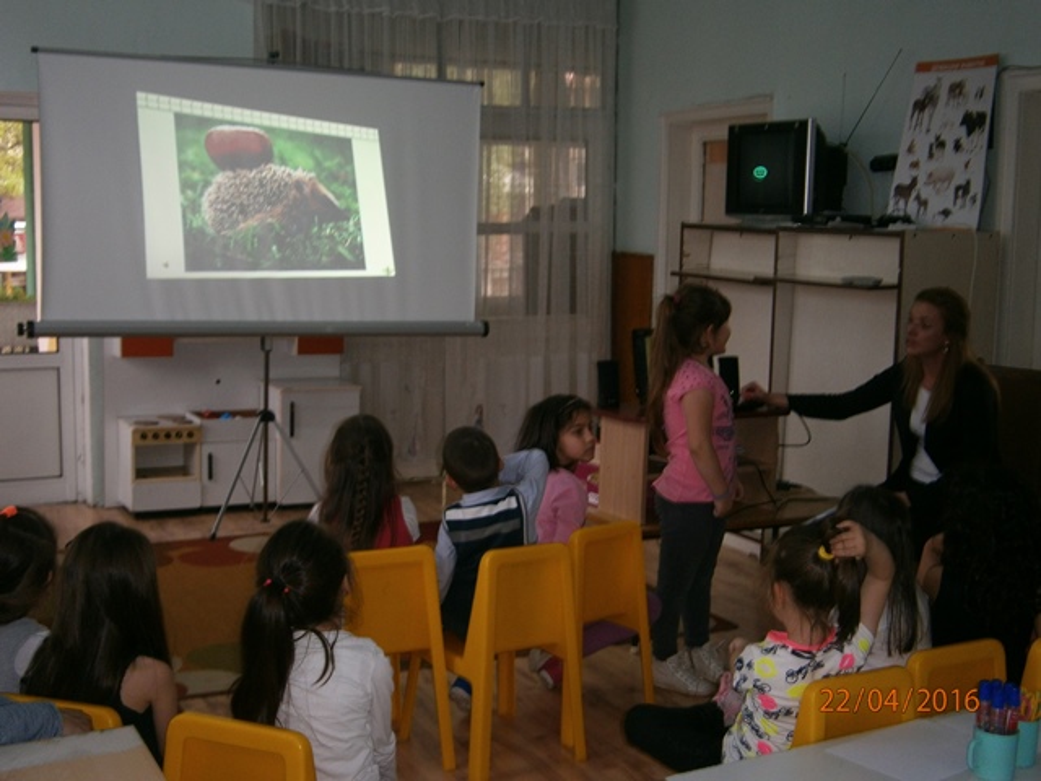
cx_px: 520
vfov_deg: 30.9
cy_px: 390
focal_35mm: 47
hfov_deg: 40.4
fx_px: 1413
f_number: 3.4
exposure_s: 1/40
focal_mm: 8.3
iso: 125
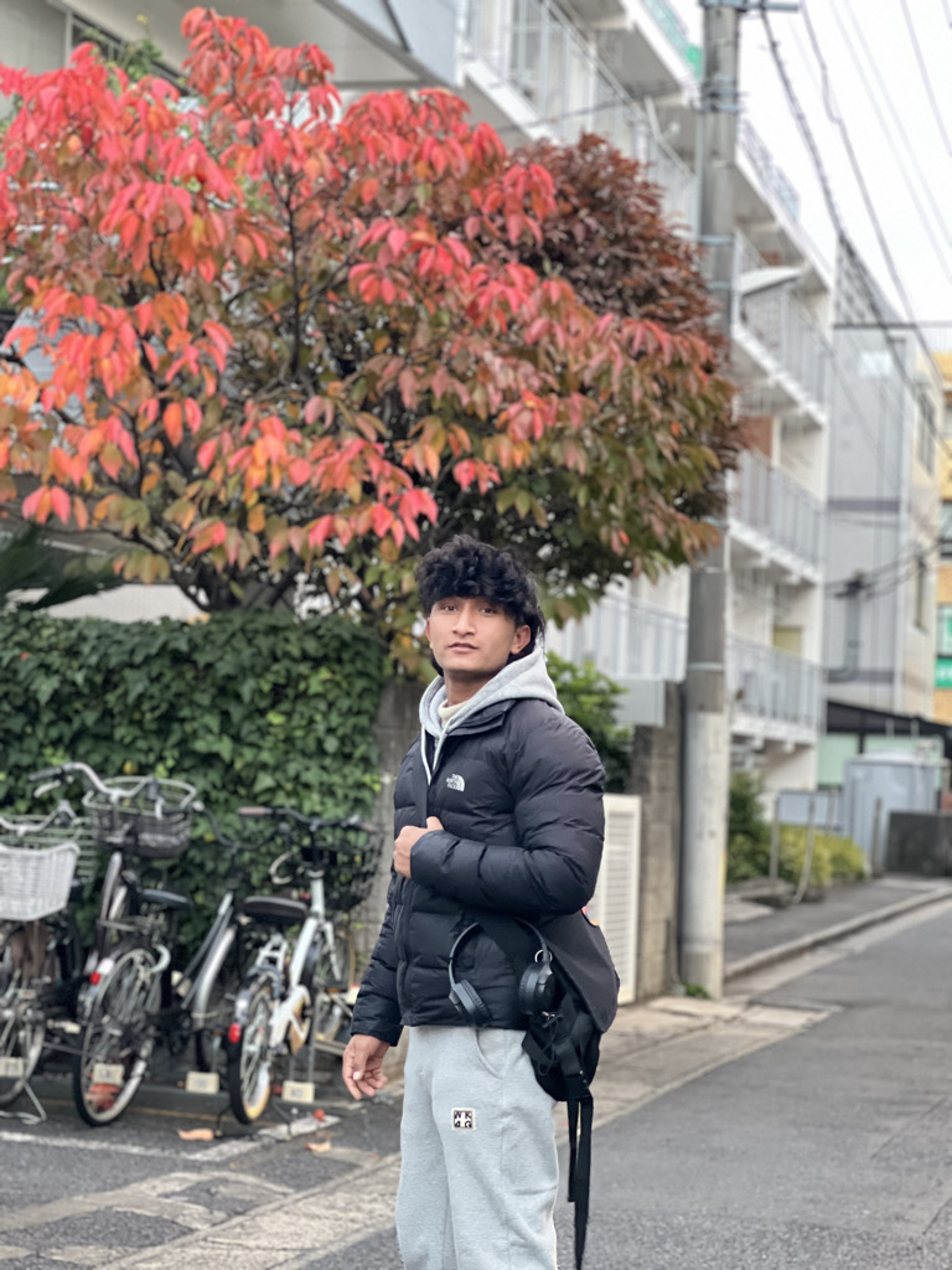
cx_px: 476
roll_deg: -1.2
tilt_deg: +4.8
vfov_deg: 25.3
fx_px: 2824
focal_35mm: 77
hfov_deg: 19.1
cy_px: 635
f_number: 2.8
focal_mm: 9
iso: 400
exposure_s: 1/20
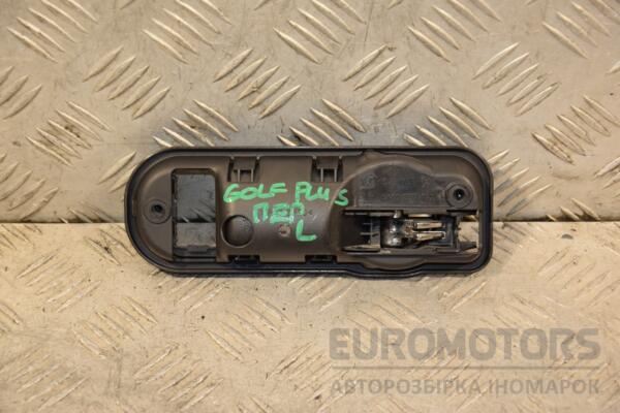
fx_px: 1808
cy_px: 206
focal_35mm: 105
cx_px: 310
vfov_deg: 13.0
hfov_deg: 19.5
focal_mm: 70
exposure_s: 1/125
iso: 800
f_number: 5.3
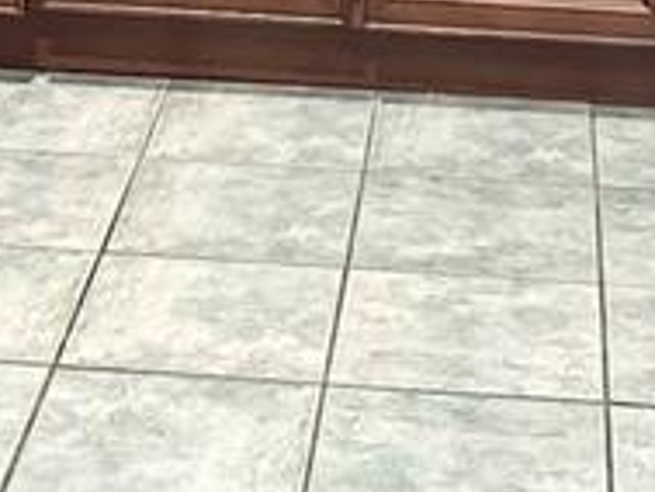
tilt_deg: -4.0
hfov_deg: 15.0
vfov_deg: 10.2
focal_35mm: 130
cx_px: 87
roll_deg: -0.1
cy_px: -613
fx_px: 2461
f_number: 1.78
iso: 640
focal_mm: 6.86
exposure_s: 1/60
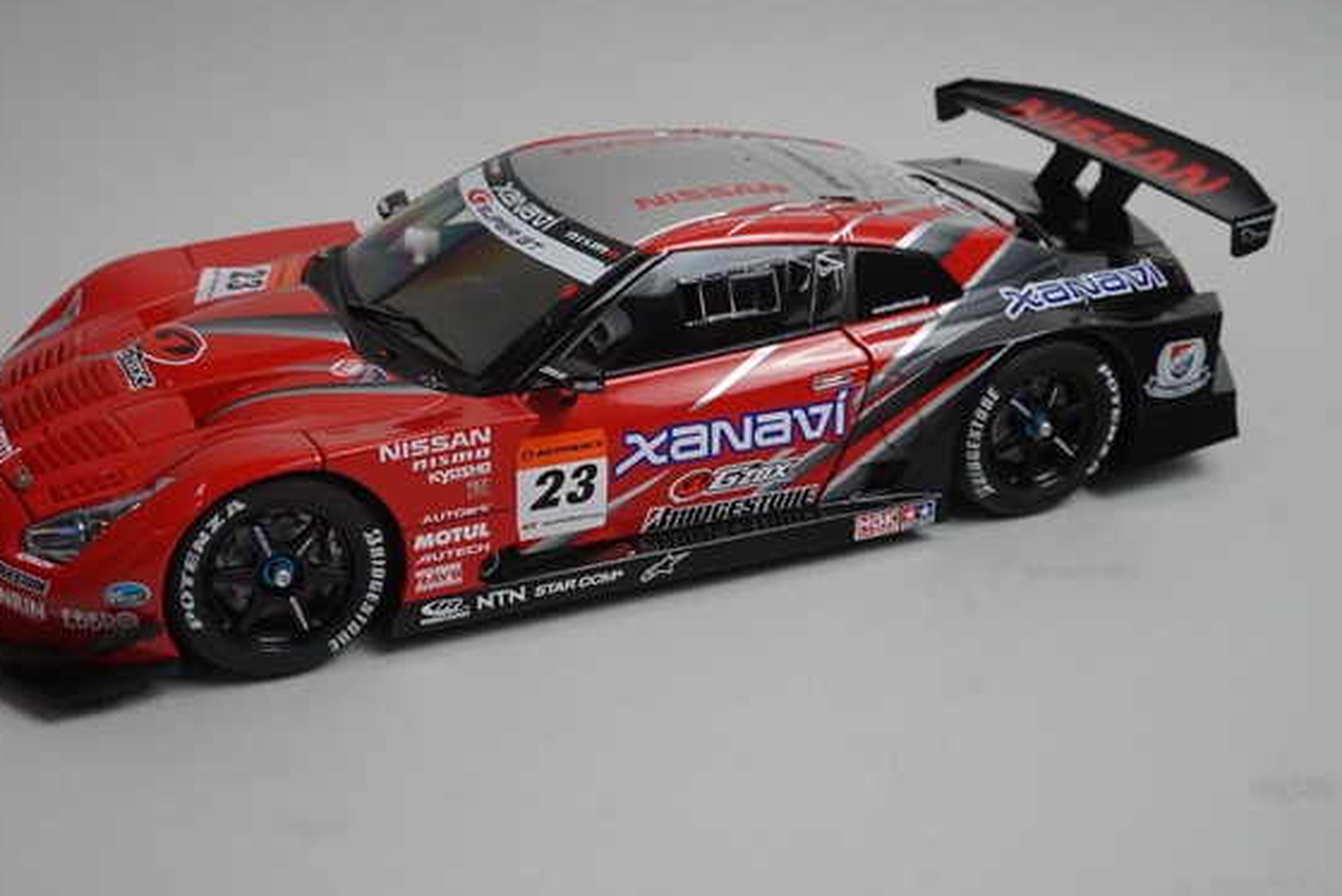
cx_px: 578
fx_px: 1790
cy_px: 401
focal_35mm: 48
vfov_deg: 28.1
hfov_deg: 41.0
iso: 3200
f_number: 11
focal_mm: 28
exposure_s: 1/80
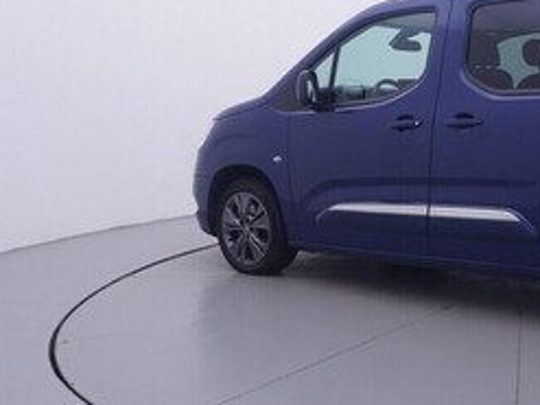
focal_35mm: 48
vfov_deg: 29.9
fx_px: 749
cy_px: 128
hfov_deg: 35.8
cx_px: 539
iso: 200
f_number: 5
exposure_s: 1/80
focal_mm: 15
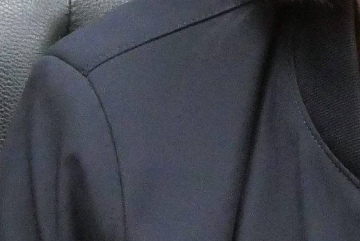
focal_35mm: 553
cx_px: -689
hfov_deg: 3.6
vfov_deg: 2.5
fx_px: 5532
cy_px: -301
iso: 3200
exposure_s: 1/50
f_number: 5.5
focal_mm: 42
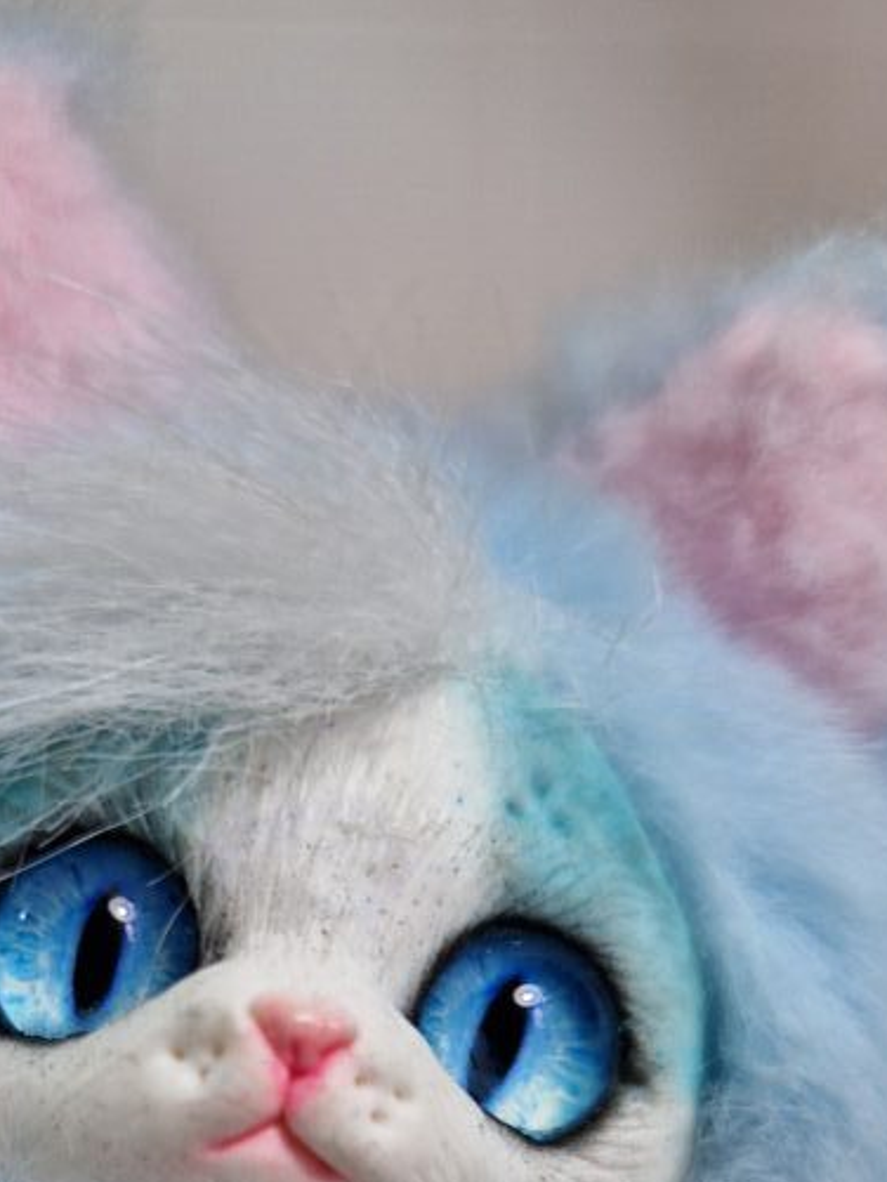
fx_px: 1605
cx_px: 203
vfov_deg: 37.1
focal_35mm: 47
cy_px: 1123
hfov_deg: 30.3
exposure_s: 1/180
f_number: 1.8
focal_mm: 5.4
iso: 50
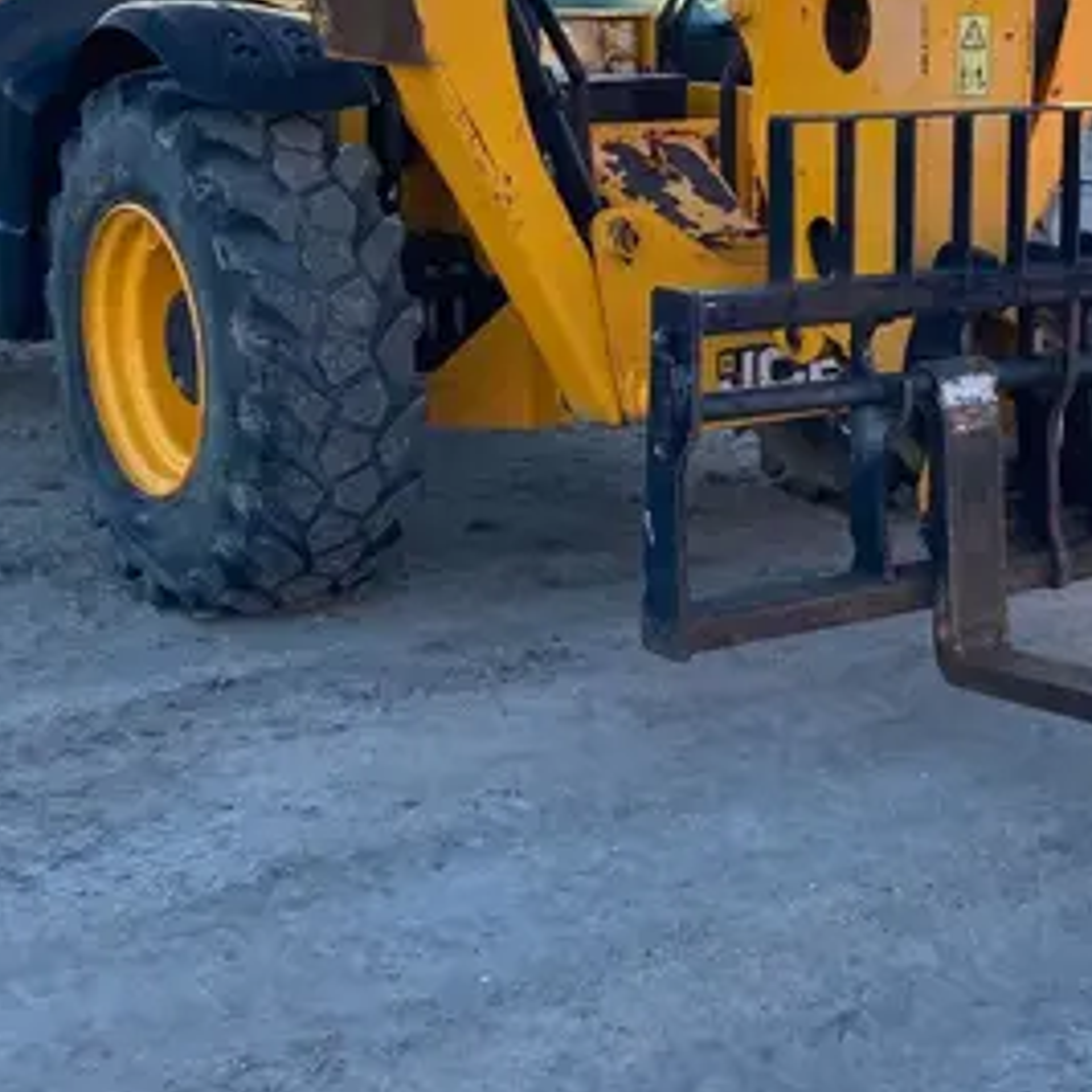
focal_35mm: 68
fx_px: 2427
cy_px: 464
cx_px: 798
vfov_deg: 25.3
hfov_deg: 25.1
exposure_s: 1/457
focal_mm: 3.99
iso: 20
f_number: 1.8
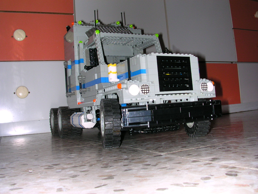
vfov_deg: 38.7
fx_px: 276
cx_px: 129
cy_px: 97
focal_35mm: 37
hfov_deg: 50.1
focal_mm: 5.6
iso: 100
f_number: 4.5
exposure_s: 1/60
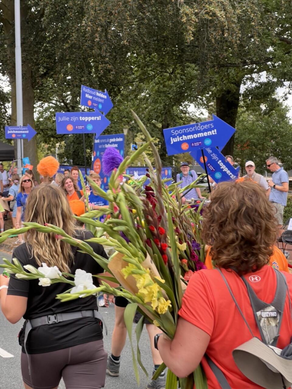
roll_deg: -0.2
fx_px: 866
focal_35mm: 77
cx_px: 146
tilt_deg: -0.1
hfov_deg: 19.1
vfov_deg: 25.3
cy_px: 194
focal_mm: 9
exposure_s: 1/99
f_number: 2.8
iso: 40
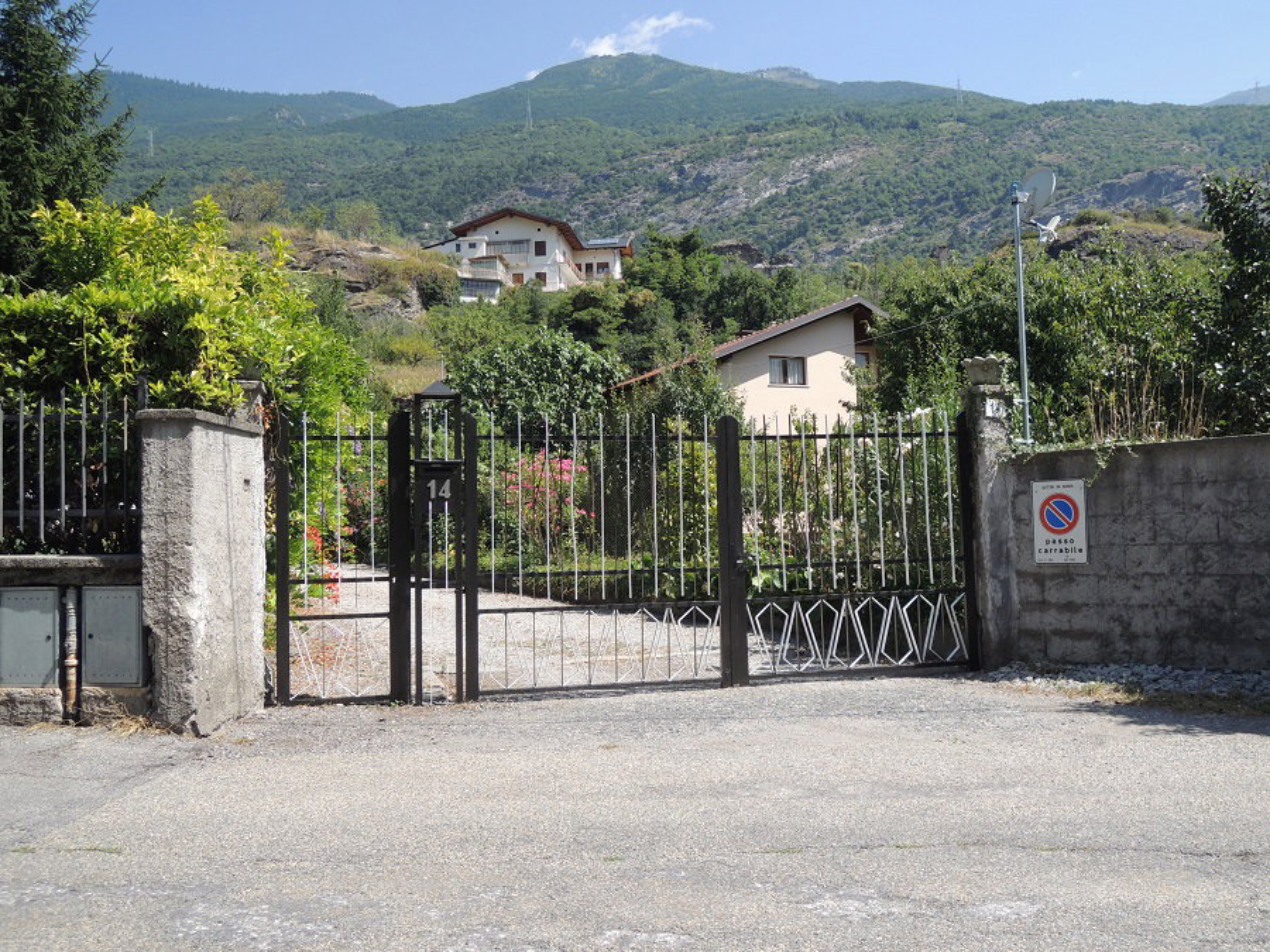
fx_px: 1137
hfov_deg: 58.4
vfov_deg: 45.4
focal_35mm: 31
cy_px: 476
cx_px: 635
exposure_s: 1/800
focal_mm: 5.5
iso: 100
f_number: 3
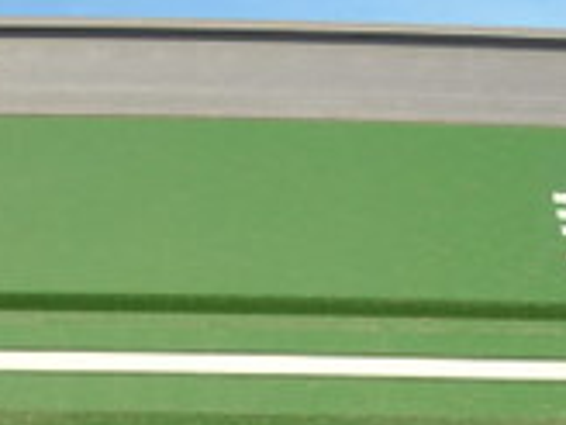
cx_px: 307
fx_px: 1897
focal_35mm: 116
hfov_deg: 17.0
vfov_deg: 12.4
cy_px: 529
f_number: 5.6
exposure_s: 1/250
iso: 80
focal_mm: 5.7
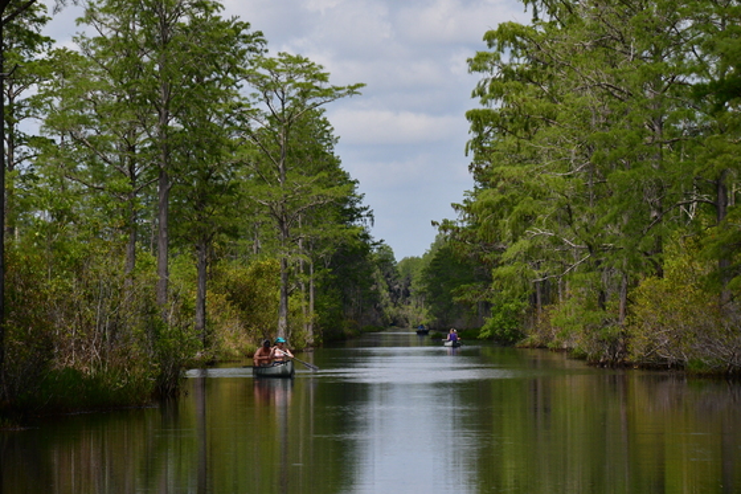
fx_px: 5700
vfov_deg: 5.0
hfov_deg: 7.4
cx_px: 370
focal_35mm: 277
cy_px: 247
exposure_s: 1/800
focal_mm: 185
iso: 1000
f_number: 13
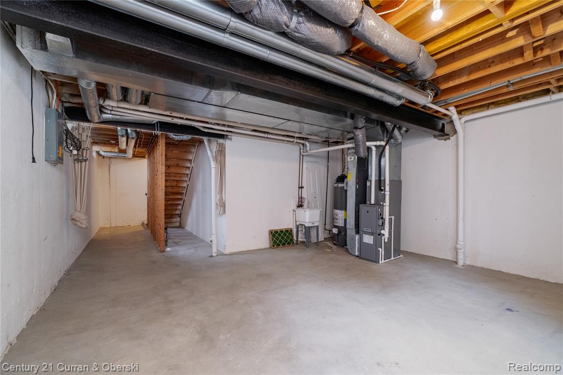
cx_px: 282
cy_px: 188
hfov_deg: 100.4
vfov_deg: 77.3
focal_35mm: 15
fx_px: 234
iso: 800
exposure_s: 1/60
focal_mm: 10
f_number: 6.4
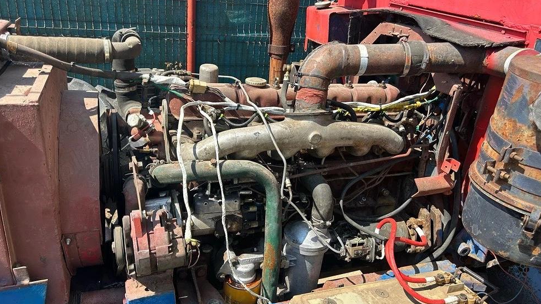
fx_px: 416
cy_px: 161
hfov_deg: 66.1
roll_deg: -5.2
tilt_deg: -26.6
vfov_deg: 40.1
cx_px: 266
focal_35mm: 29
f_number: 1.5
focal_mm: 5.7
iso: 50
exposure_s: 1/1412
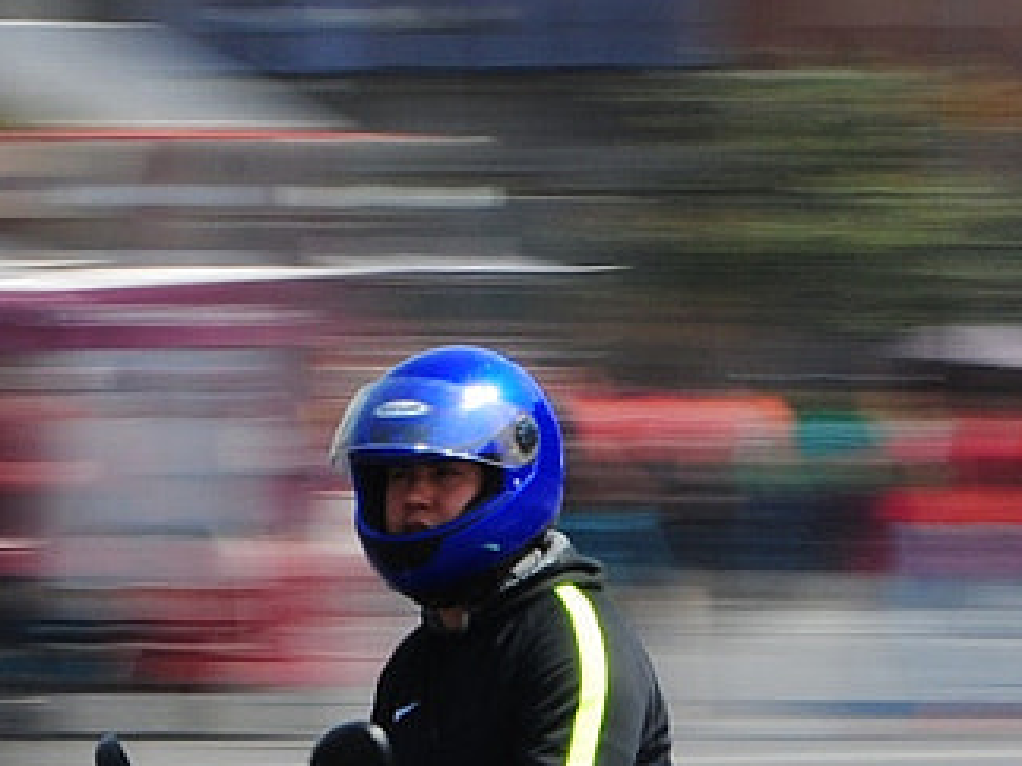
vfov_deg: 3.8
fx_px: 11610
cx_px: 396
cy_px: 650
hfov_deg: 5.0
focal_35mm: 393
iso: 100
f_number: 25
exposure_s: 1/30
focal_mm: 55
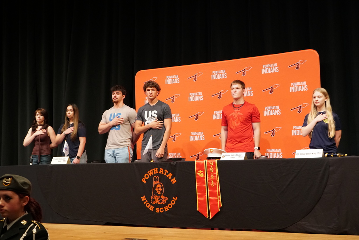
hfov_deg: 40.0
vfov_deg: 27.3
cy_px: 120
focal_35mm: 50
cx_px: 180
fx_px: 494
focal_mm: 33
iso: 2500
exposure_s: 1/160
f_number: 4
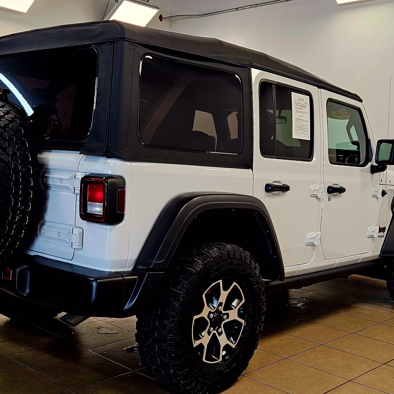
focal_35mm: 28
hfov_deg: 57.2
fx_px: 361
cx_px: 183
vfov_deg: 57.3
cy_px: 202
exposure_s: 1/120
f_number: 1.8
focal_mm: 5.4
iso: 125
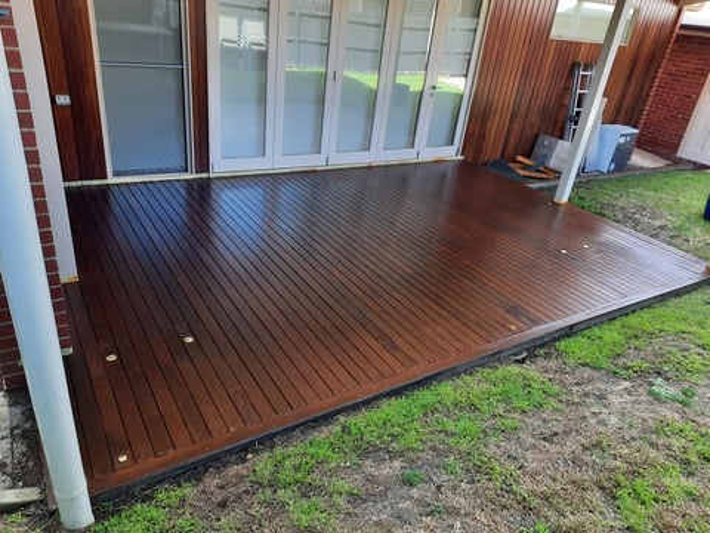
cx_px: 355
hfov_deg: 69.4
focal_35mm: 25
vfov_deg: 54.9
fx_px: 513
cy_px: 266
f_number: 2
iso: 64
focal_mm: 4.6
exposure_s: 1/50
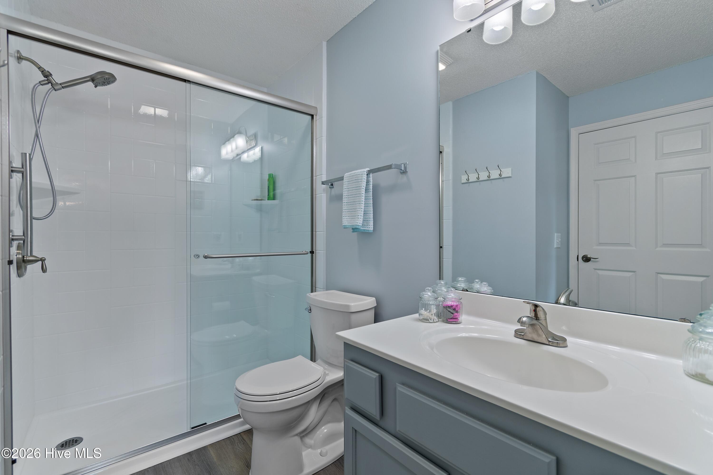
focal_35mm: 15
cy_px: 238
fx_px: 297
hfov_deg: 100.4
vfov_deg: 77.3
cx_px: 356
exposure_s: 1/5
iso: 100
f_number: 4.5
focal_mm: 10
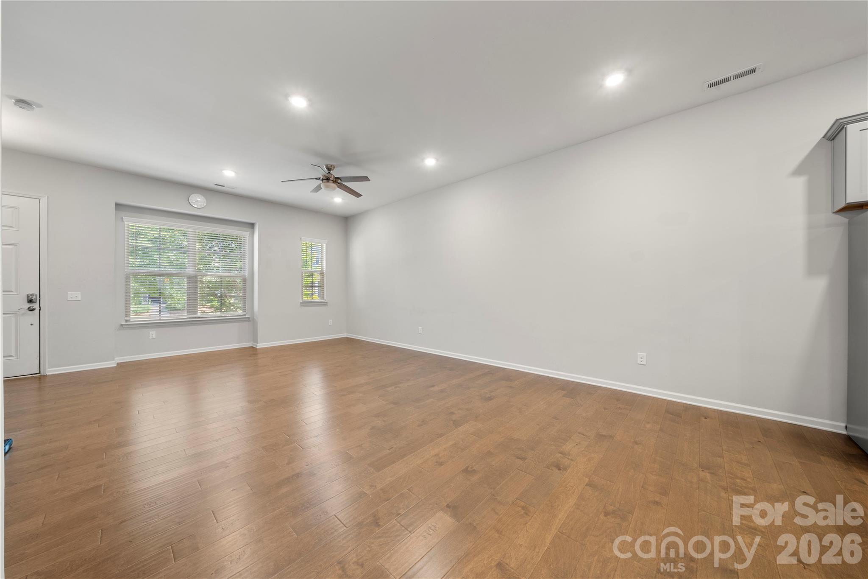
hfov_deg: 112.6
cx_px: 434
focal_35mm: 12
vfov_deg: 90.0
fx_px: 289
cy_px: 290
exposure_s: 2.5
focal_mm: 12
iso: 200
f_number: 10
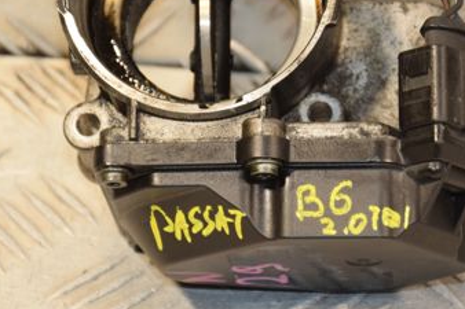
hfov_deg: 6.9
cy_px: 99
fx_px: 3846
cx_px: 272
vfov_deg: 4.6
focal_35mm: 298
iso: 800
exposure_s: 1/200
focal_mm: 105
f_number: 5.6
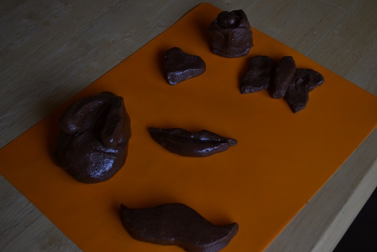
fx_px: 550
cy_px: 126
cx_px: 188
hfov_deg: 37.9
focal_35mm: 52
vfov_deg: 25.8
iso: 400
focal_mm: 35
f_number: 5
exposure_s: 1/80
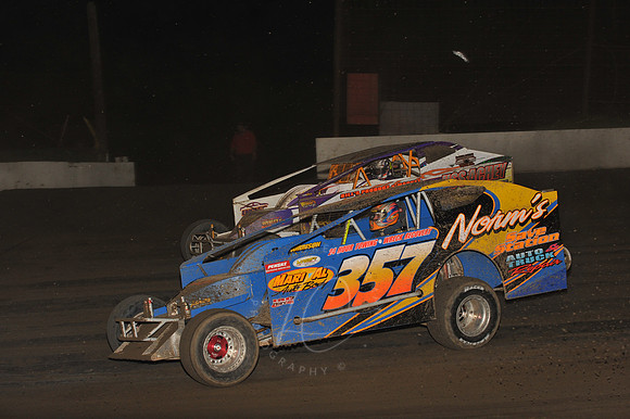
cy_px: 210
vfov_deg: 17.0
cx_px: 315
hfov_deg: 25.4
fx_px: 1399
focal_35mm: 80
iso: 800
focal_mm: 80
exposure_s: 1/320
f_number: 7.1
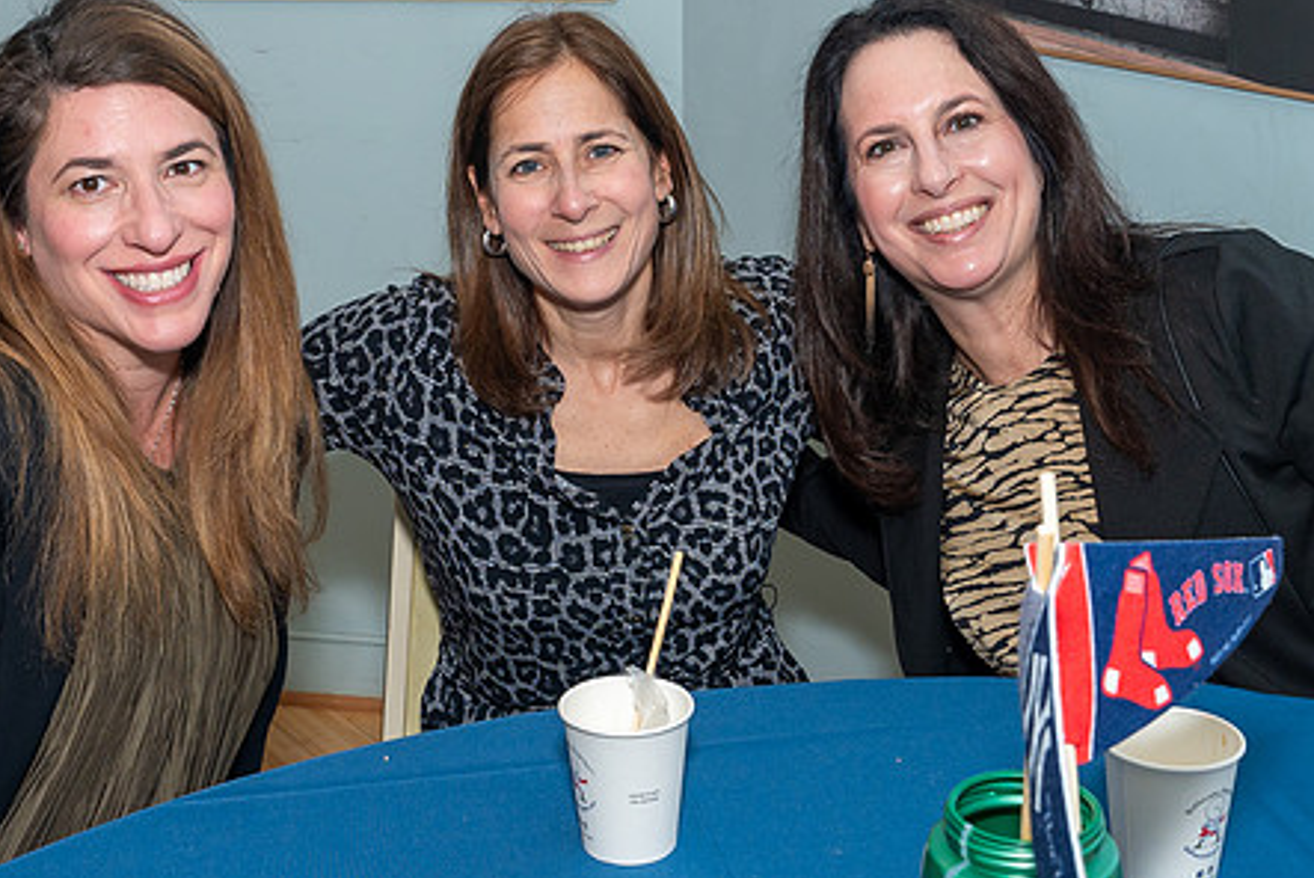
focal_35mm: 60
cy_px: 330
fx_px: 2191
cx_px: 560
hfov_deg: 33.3
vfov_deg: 22.6
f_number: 8
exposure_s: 1/200
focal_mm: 27
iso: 500
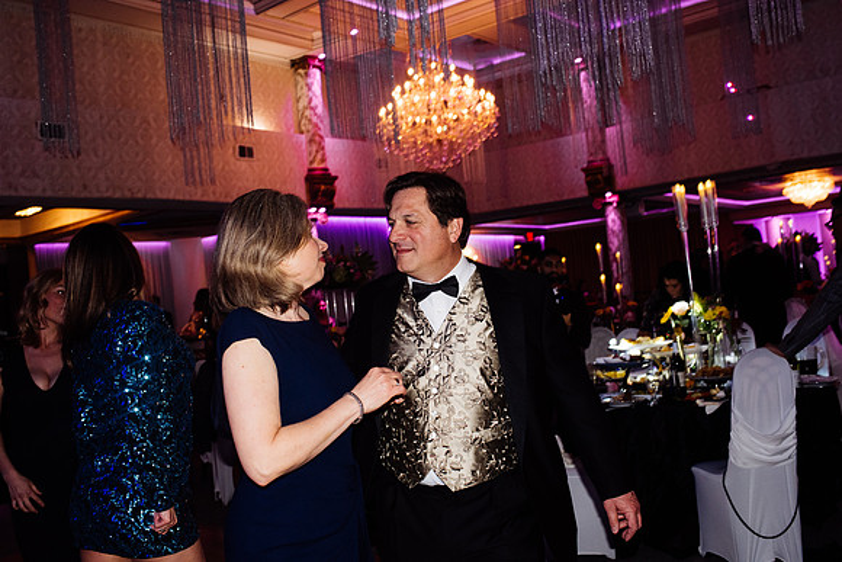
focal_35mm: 35
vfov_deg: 37.9
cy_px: 281
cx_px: 421
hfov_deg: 54.4
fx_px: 819
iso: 1600
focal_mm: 35
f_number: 4.5
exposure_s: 1/200
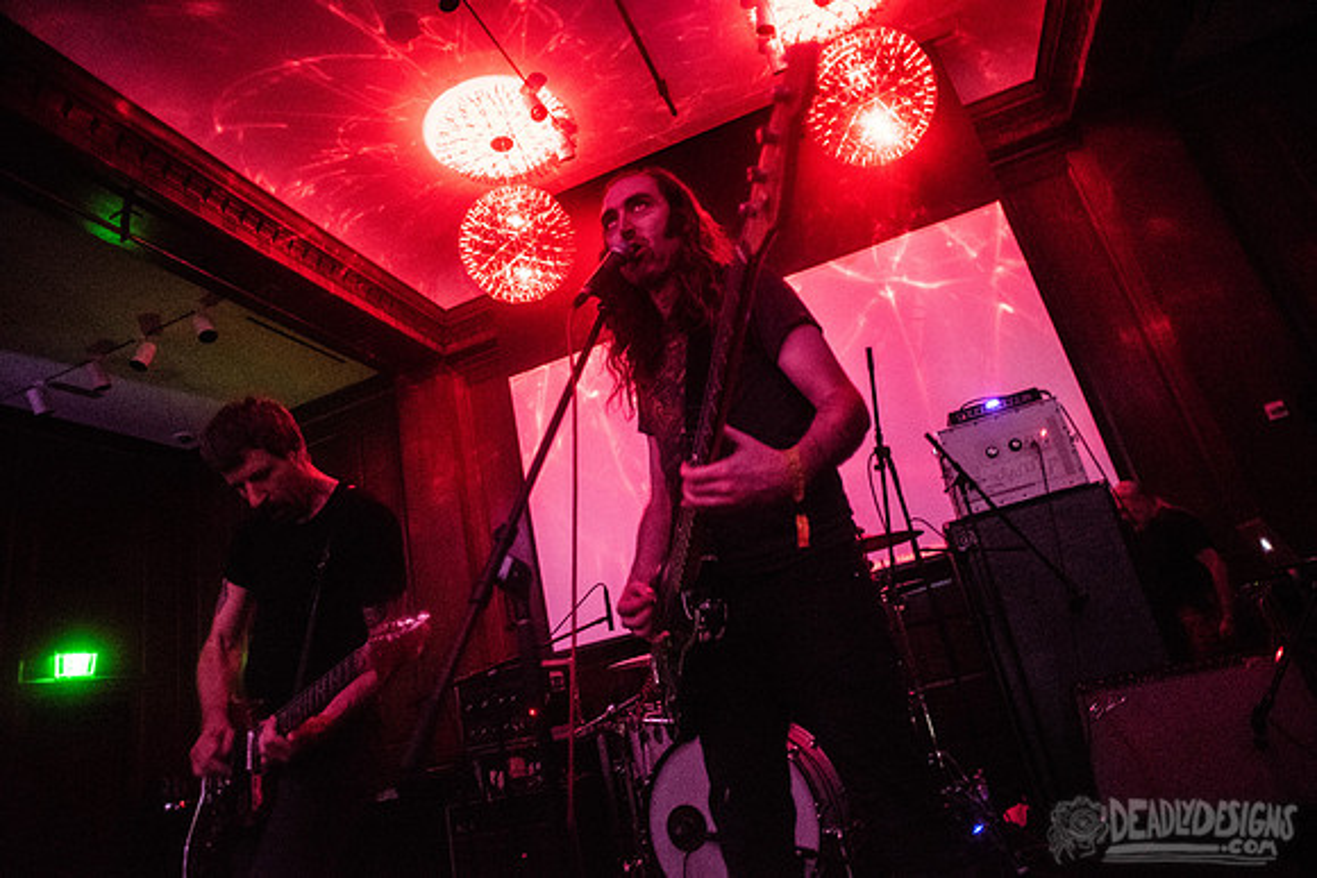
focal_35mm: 20
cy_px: 439
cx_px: 658
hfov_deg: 84.0
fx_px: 732
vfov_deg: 62.0
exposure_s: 1/30
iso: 8000
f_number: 2.8
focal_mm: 20
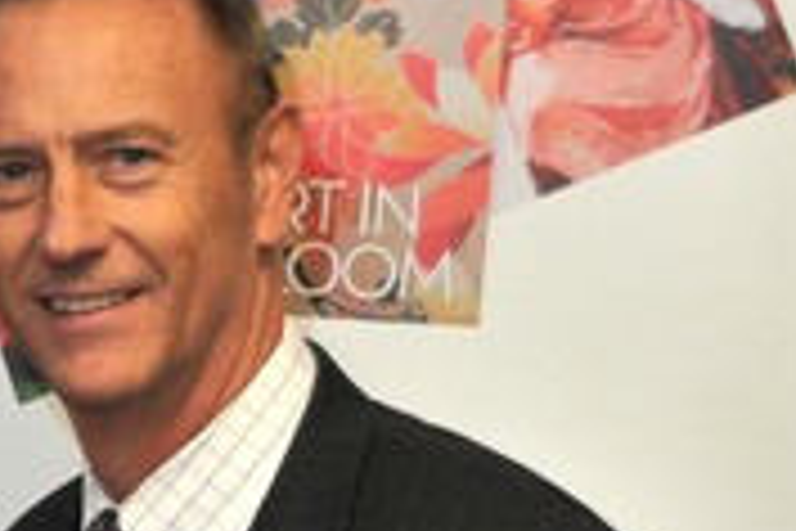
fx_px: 4975
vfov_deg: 6.1
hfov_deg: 8.9
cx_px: -409
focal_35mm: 225
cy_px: 745
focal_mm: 38
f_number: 6.3
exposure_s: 1/60
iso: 640
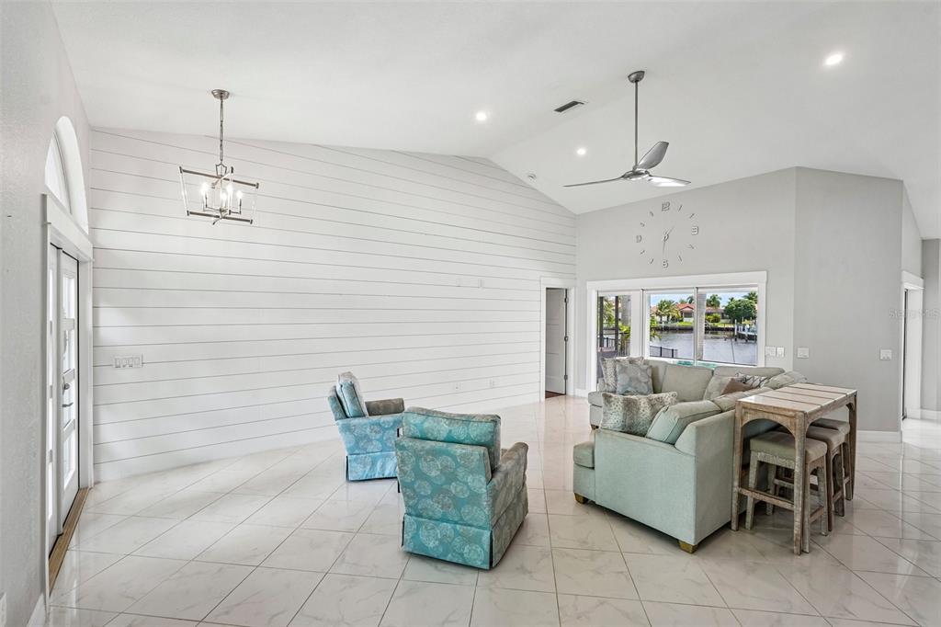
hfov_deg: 95.0
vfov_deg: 72.0
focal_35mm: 16
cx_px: 470
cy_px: 314
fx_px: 431
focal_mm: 16.5
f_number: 8
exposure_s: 1/50
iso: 400
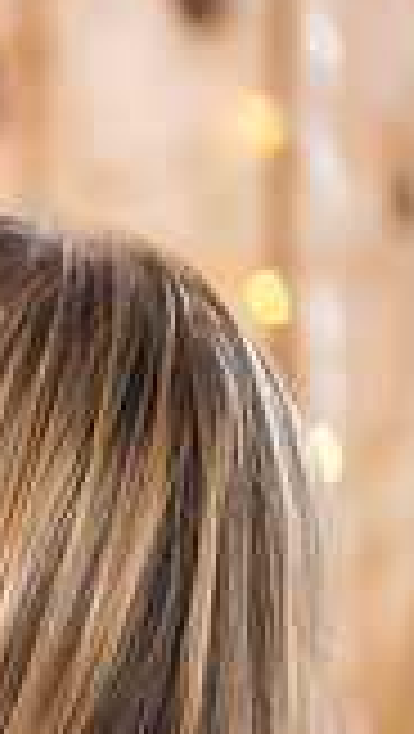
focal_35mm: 448
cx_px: -760
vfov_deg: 4.8
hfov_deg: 2.7
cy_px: 741
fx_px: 8721
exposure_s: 1/200
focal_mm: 120
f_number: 2.8
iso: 1000
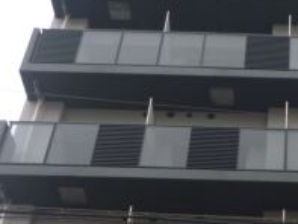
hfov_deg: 20.7
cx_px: 313
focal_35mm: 91
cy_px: 147
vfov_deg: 16.2
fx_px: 784
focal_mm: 5
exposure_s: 1/60
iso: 125
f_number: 3.1
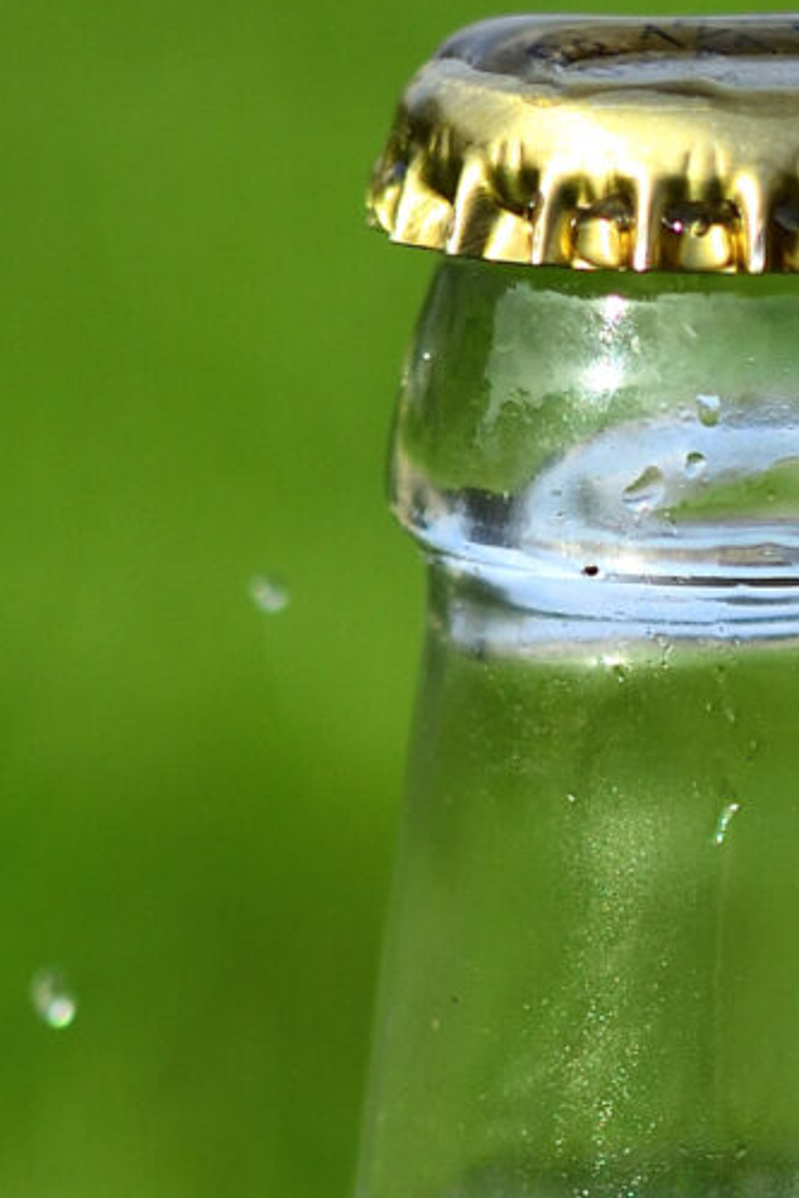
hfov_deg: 3.6
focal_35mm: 385
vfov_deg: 5.3
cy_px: 1909
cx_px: 882
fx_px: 12807
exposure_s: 1/2000
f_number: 2.8
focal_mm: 50
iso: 100
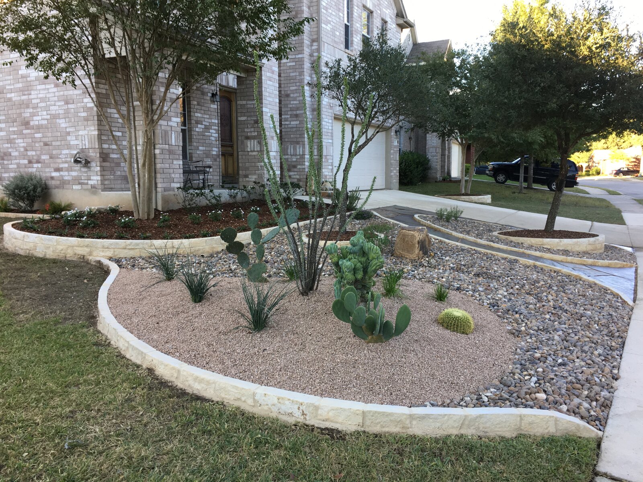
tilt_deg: -5.4
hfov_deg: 61.7
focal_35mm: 29
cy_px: 241
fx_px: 539
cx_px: 322
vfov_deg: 48.2
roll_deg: +0.8
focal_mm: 4.15
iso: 40
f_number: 2.2
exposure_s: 1/120
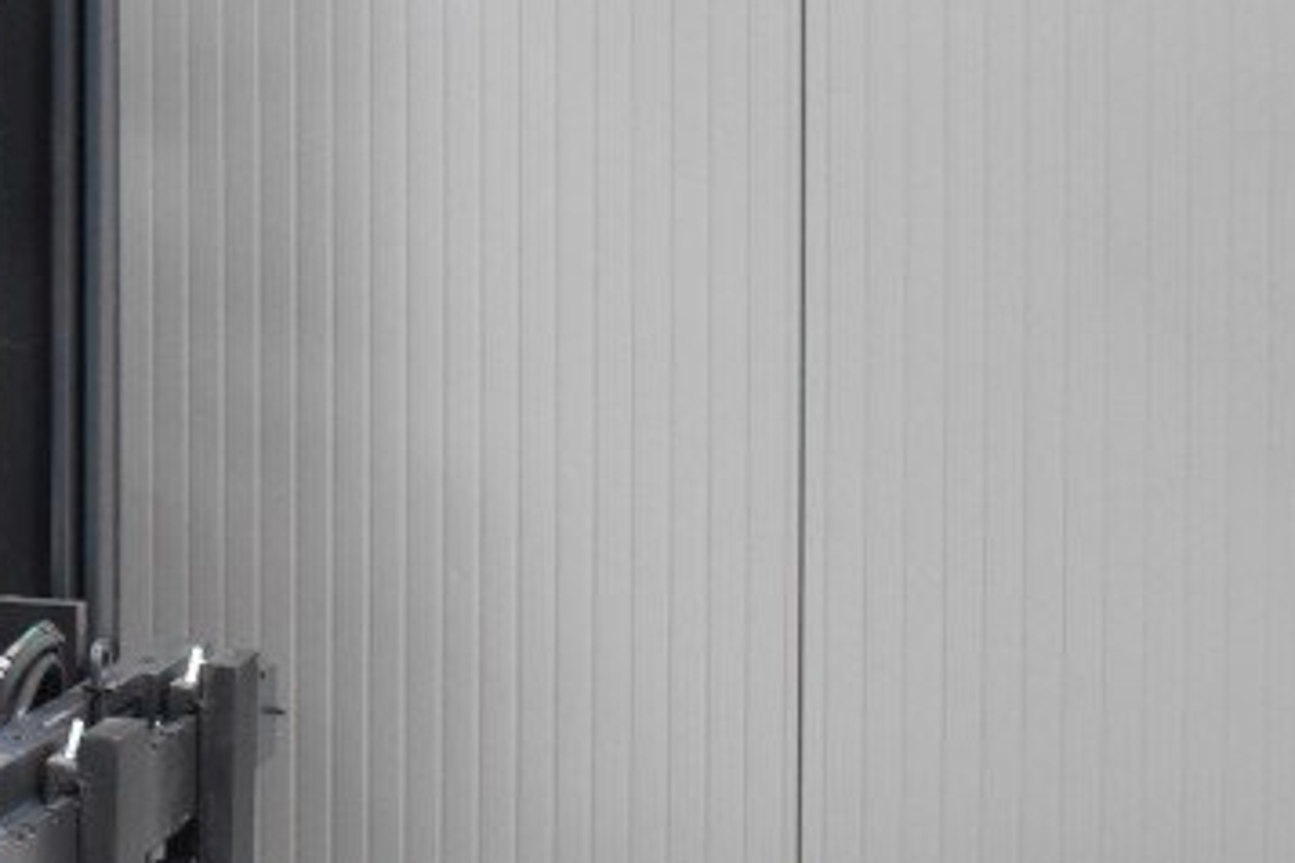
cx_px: -657
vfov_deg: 11.3
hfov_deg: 15.6
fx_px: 4352
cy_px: 160
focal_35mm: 121
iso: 1600
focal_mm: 24
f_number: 4
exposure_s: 1/40
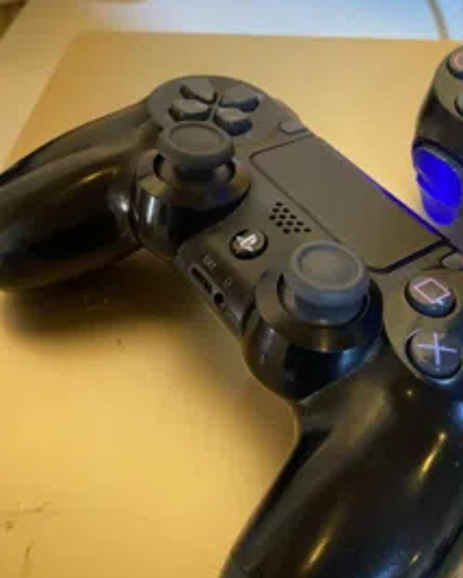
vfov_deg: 47.8
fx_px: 650
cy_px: 251
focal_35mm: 38
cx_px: 316
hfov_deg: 38.7
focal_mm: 4.25
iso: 500
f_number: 1.8
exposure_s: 1/50
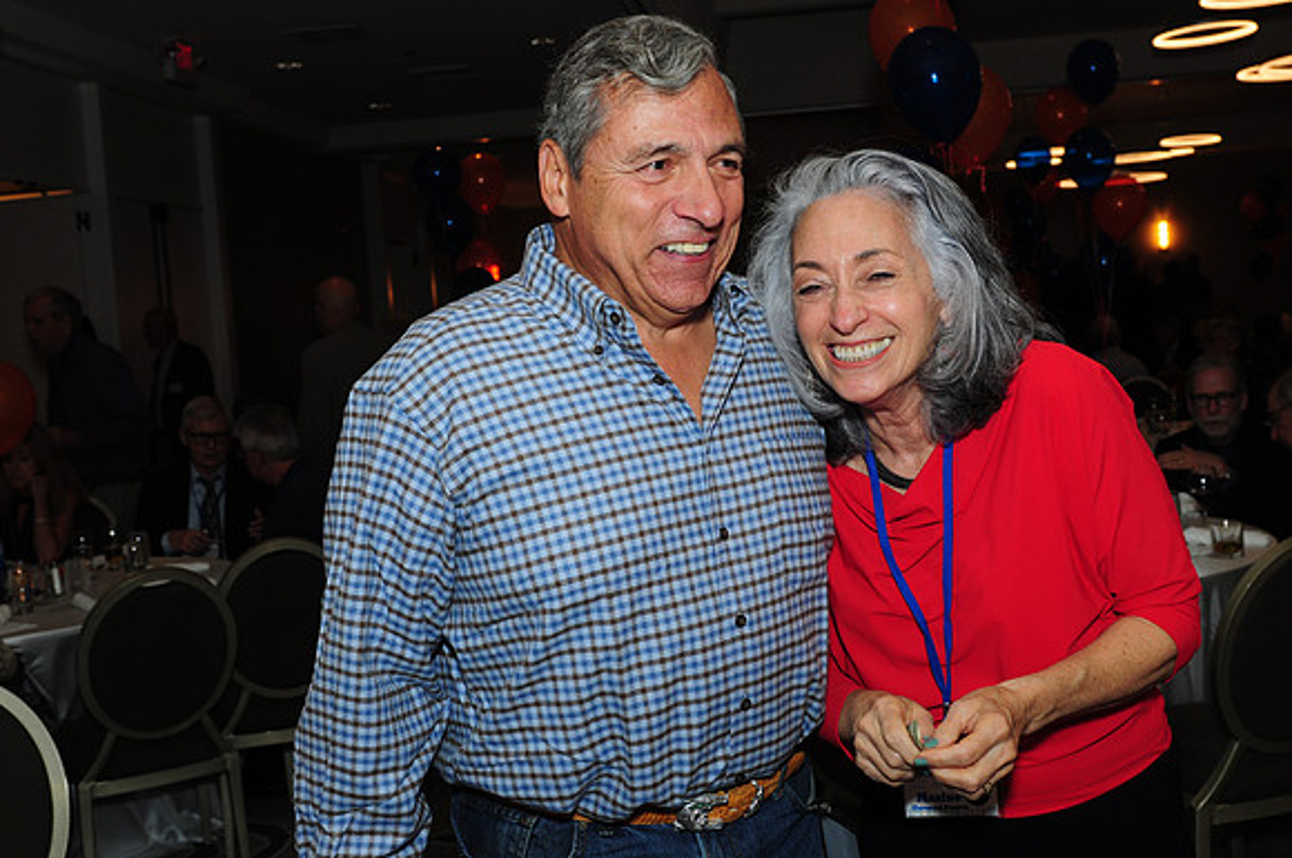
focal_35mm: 42
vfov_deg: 31.8
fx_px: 1505
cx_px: 646
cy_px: 429
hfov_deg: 46.5
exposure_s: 1/60
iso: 500
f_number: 5
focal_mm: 28
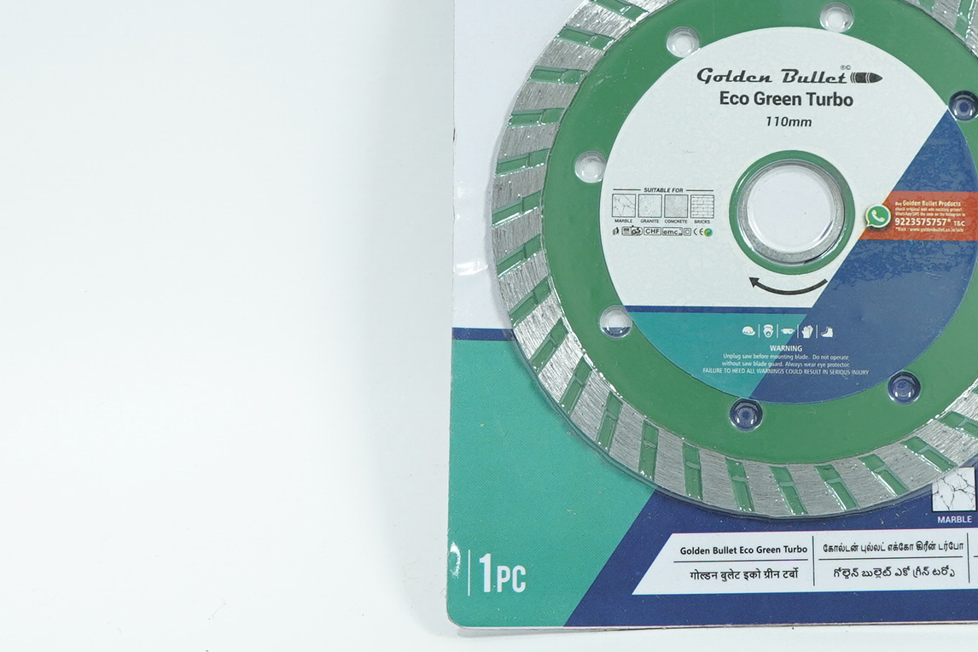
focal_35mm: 79
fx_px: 2146
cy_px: 155
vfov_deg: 17.2
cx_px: 771
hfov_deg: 25.3
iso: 640
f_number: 8
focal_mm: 31
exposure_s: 1/3
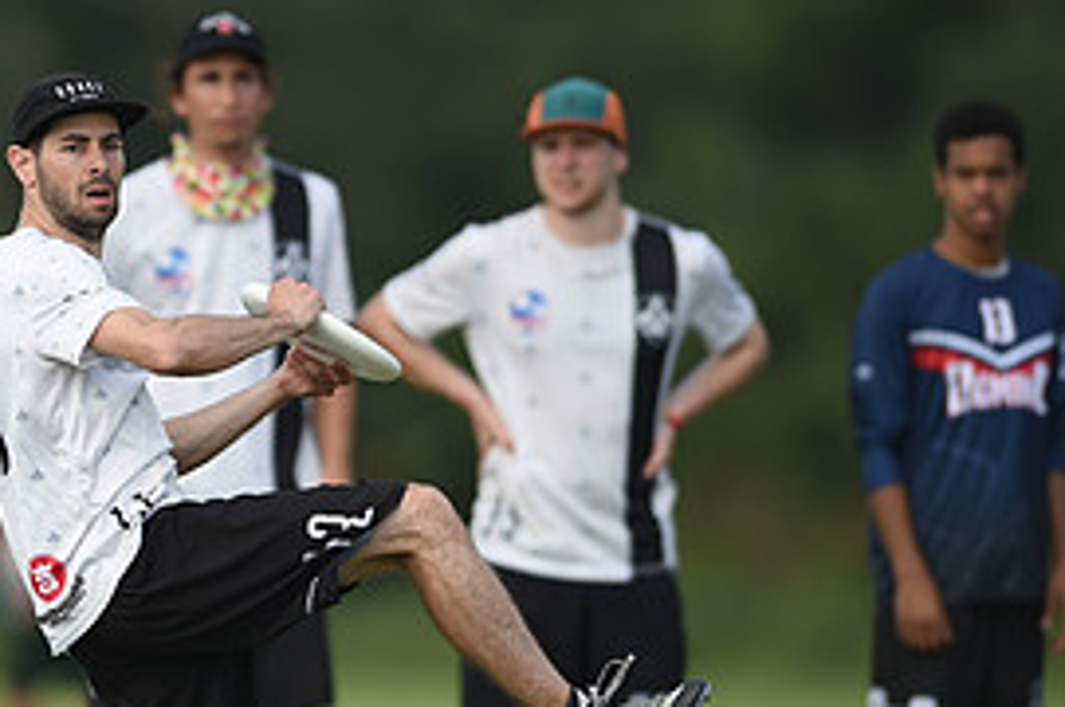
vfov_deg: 1.6
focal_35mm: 856
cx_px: 43
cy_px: 452
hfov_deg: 2.4
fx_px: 25293
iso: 160
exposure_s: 1/2000
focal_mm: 400
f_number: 2.8
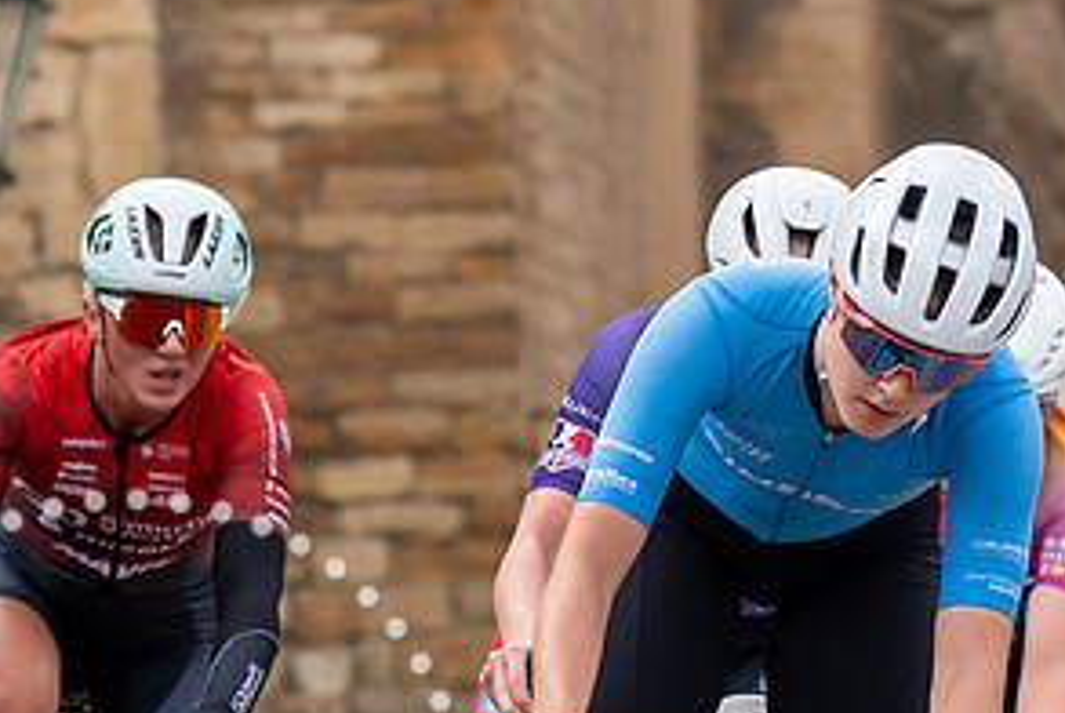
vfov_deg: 2.2
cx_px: 1067
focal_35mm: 618
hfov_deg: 3.3
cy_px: 342
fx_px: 18300
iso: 250
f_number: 4
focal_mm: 117
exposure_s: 1/1000
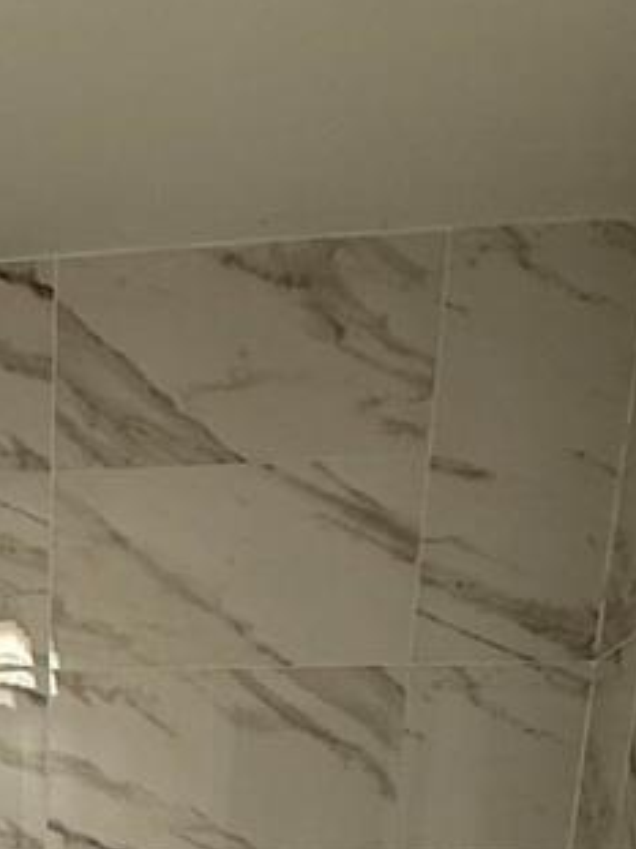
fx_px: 1324
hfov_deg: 25.7
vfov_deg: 26.1
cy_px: 1275
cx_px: 0
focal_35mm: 54
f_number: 2.2
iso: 160
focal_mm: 2.22
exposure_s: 1/120
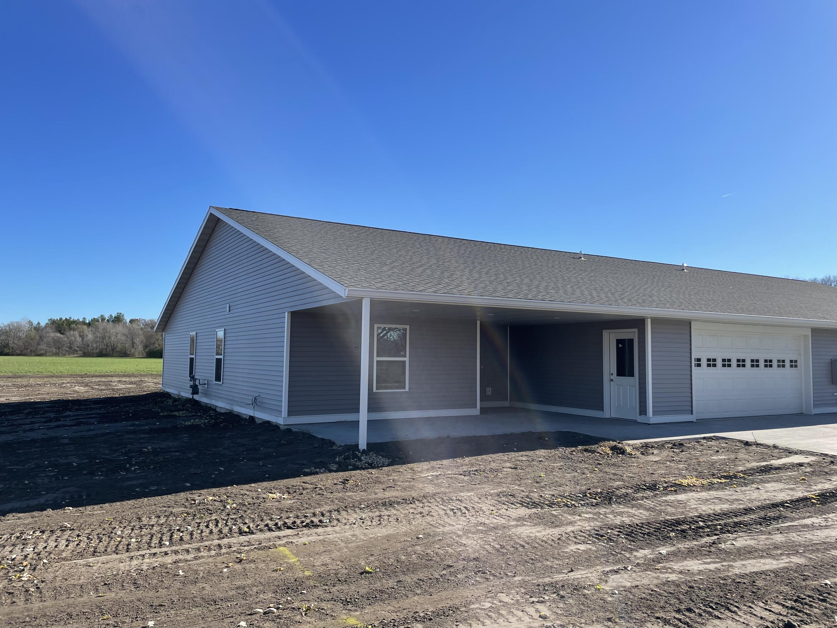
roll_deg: -0.3
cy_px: 314
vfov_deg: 53.1
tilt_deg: +4.3
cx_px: 418
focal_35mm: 26
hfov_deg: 67.3
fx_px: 629
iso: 32
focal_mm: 4.2
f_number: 1.6
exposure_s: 1/2882
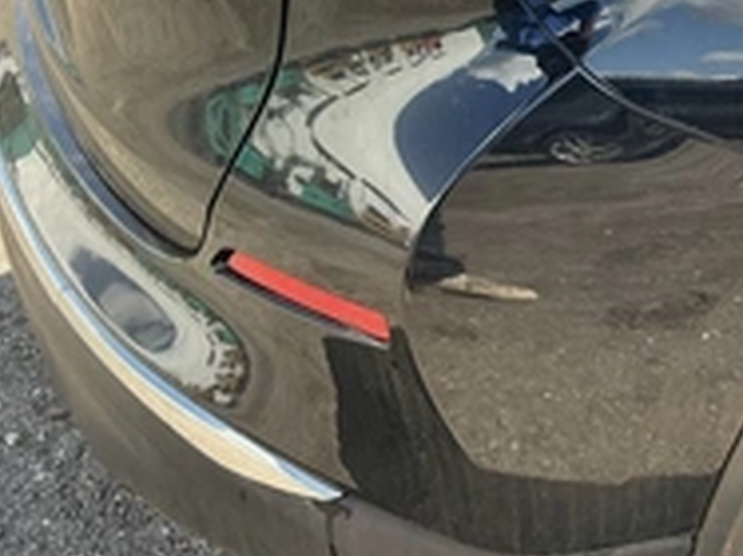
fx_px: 1287
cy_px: 79
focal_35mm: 60
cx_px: 771
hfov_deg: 29.7
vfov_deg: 23.9
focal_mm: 3
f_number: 1.8
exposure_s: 1/257
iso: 25
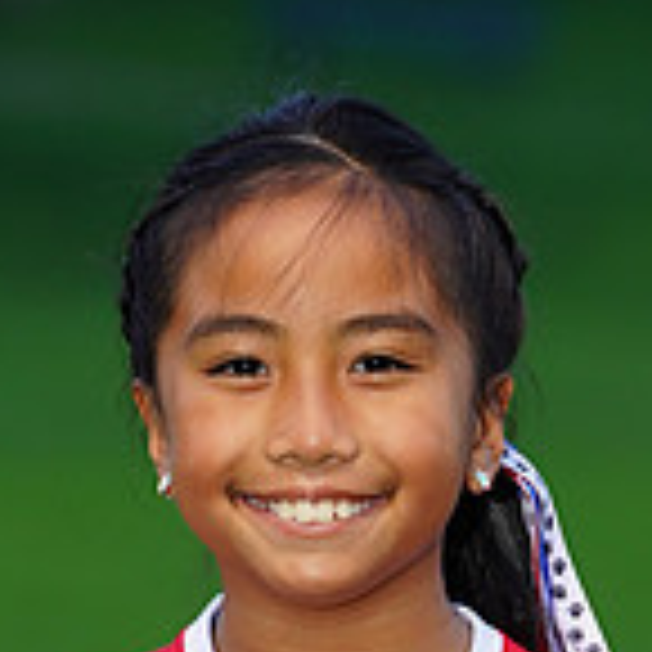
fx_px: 14469
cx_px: 306
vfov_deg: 2.6
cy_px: 805
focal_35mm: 679
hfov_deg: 2.6
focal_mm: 200
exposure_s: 1/20
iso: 320
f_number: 5.6
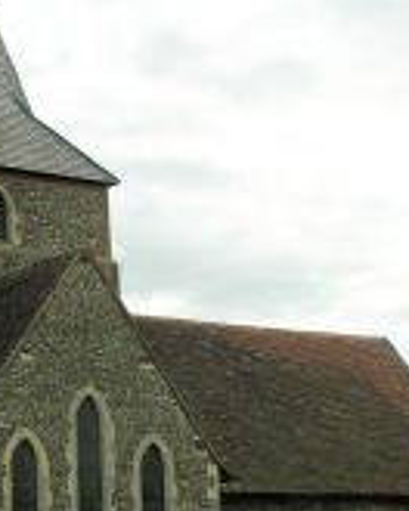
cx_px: -28
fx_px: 1437
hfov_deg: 15.8
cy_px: 305
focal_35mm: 95
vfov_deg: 20.1
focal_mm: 8.9
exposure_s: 1/195
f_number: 6.3
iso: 50
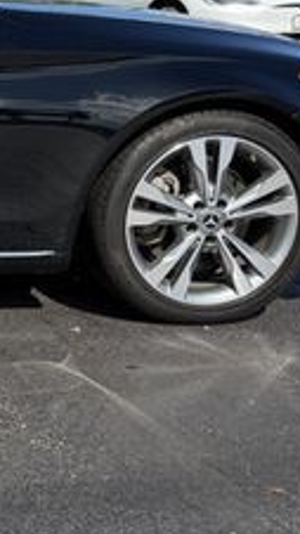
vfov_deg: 28.4
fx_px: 1047
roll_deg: +2.4
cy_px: 170
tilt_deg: -9.7
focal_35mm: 74
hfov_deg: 13.4
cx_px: -347
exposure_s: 1/4167
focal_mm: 6.76
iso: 80
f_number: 1.78
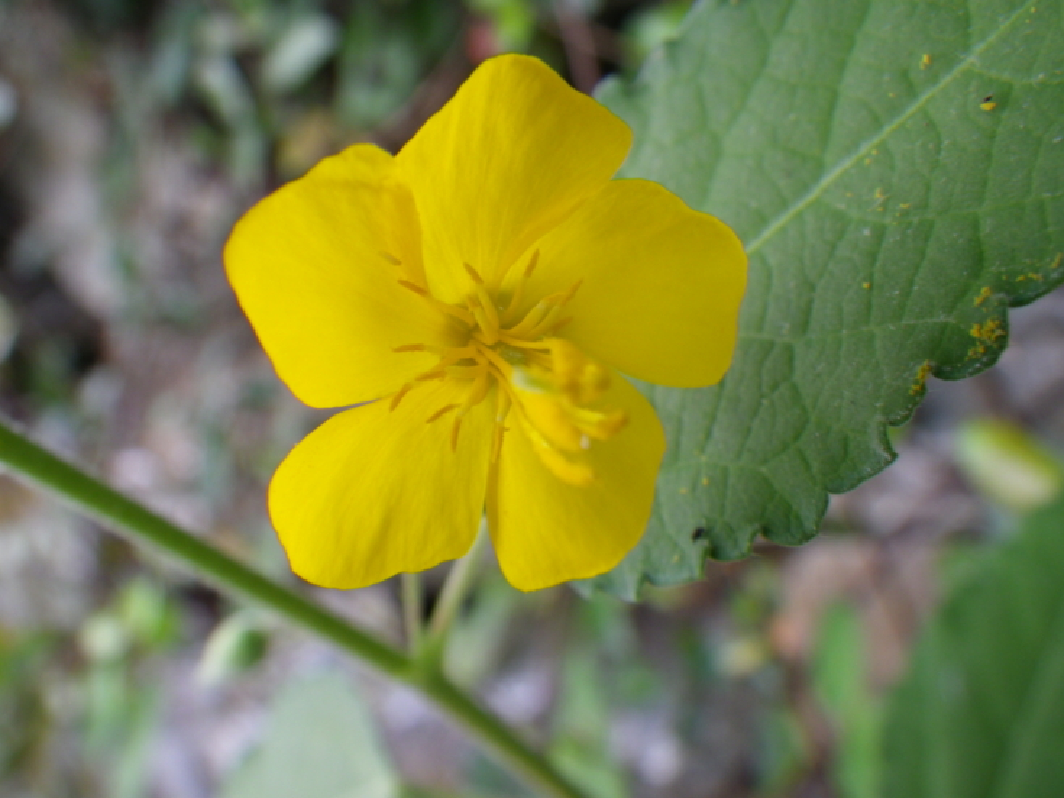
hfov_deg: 50.1
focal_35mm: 37
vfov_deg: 38.6
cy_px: 378
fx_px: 1137
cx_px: 556
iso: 80
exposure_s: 1/60
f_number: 3.8
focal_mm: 6.1
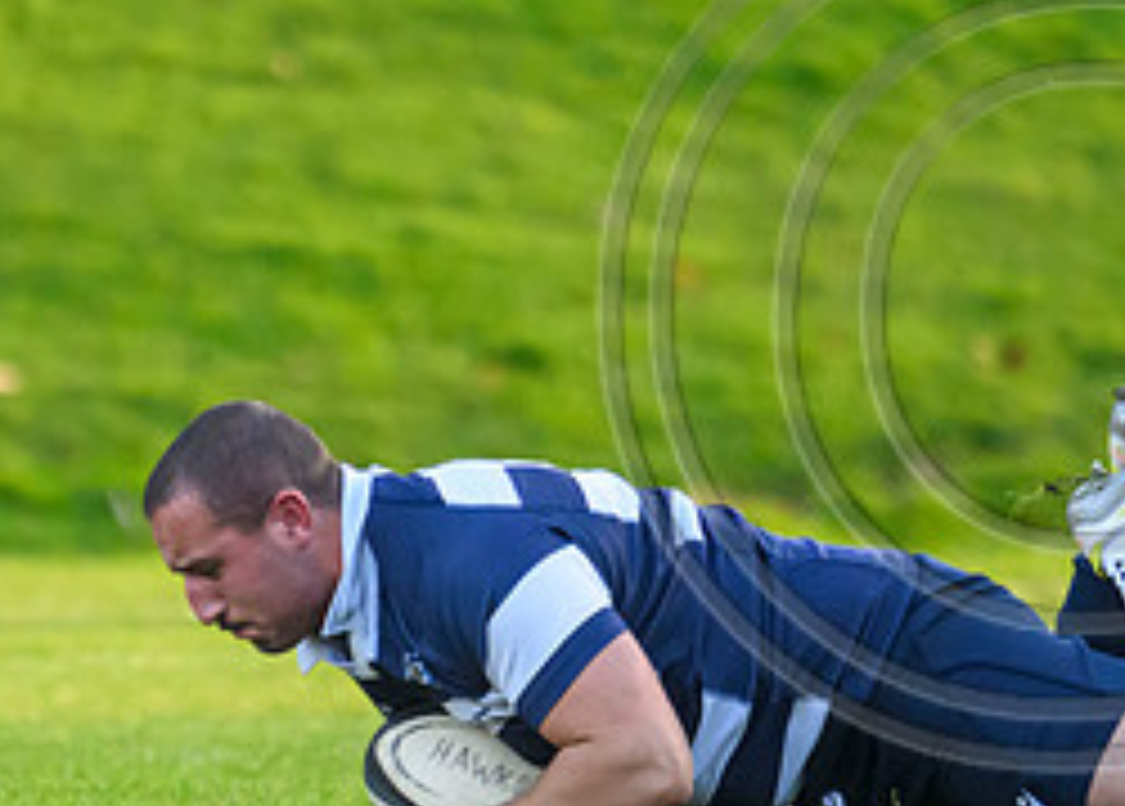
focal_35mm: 1930
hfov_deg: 1.0
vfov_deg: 0.7
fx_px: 61715
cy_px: 518
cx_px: 394
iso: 2500
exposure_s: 1/1600
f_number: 4
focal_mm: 560
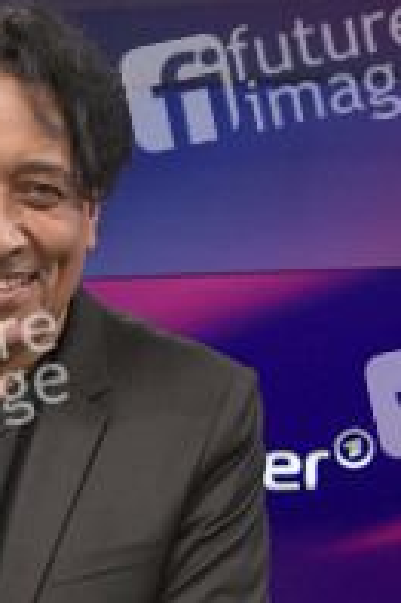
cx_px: 0
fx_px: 1155
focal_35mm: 69
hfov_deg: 19.1
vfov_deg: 28.2
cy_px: 539
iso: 2500
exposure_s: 1/200
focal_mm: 34
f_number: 6.3
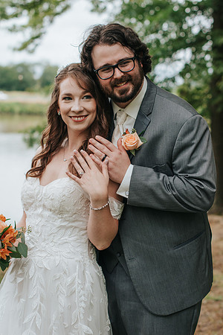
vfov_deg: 27.0
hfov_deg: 18.2
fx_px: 697
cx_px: 112
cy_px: 168
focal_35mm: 75
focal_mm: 50
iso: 200
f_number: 2.8
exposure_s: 1/800
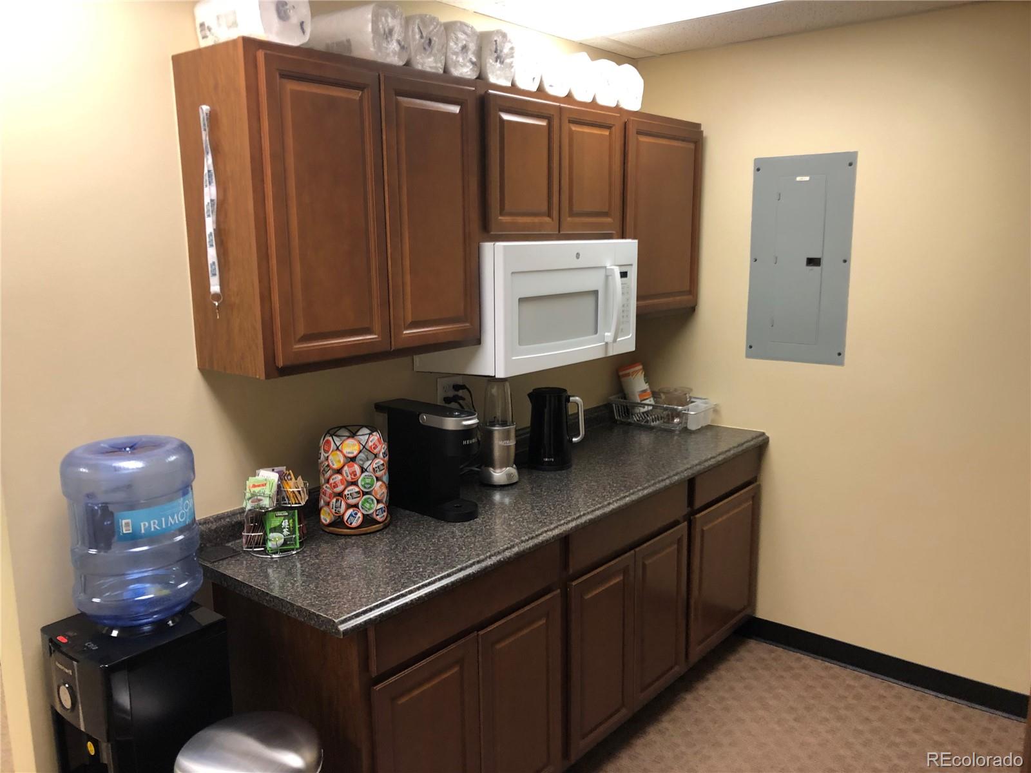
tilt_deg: -10.9
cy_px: 386
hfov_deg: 63.4
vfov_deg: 49.7
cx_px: 516
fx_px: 834
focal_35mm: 28
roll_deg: +0.2
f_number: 1.8
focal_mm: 3.99
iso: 40
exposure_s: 1/17
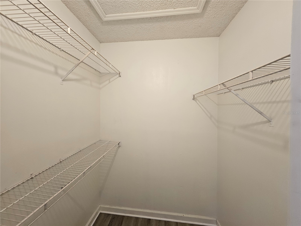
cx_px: 150
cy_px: 113
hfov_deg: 106.2
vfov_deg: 89.9
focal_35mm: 13
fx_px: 113
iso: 125
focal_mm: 1.74
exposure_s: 1/60
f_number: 2.2
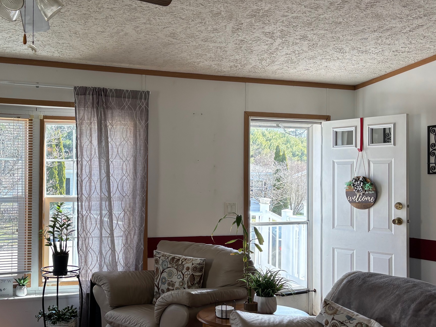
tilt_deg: +2.2
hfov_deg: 43.1
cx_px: 138
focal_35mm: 43
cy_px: 174
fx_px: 542
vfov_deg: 33.6
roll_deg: -0.1
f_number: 1.6
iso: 40
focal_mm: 5.96
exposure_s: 1/193
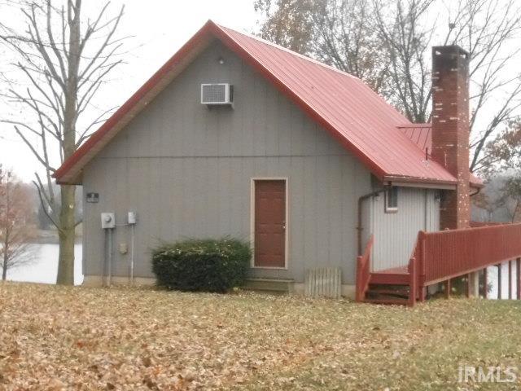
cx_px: 260
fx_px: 1084
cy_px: 196
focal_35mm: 72
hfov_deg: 27.0
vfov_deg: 20.4
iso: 1600
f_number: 6
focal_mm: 12.8
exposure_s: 1/60
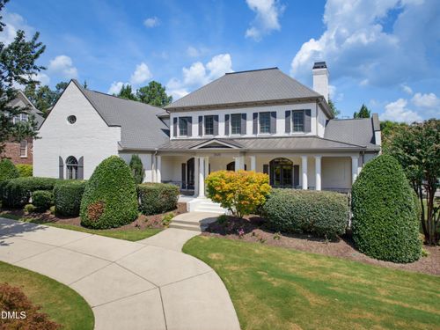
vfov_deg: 56.8
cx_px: 220
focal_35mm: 24
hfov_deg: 71.6
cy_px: 165
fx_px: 305
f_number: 2.8
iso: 100
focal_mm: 12.3
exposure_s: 1/1600
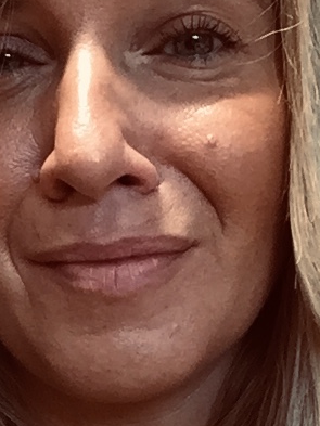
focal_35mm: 101
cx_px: 113
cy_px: 396
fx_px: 1244
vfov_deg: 19.1
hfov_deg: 14.6
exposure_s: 1/33
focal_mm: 2.65
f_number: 2.2
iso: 125
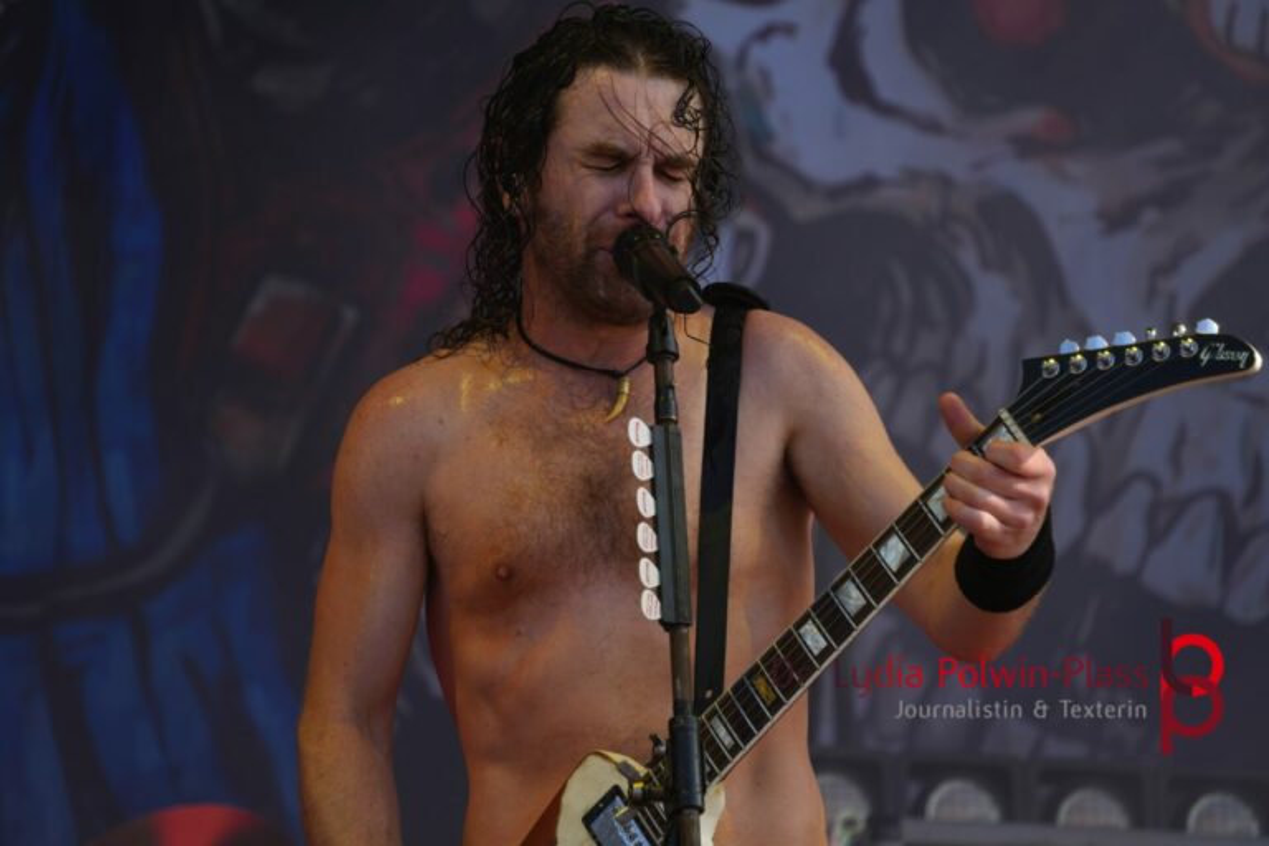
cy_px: 423
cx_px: 634
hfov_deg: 9.1
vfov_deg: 6.1
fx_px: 7931
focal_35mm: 225
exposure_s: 1/250
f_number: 5.6
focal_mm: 150
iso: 125
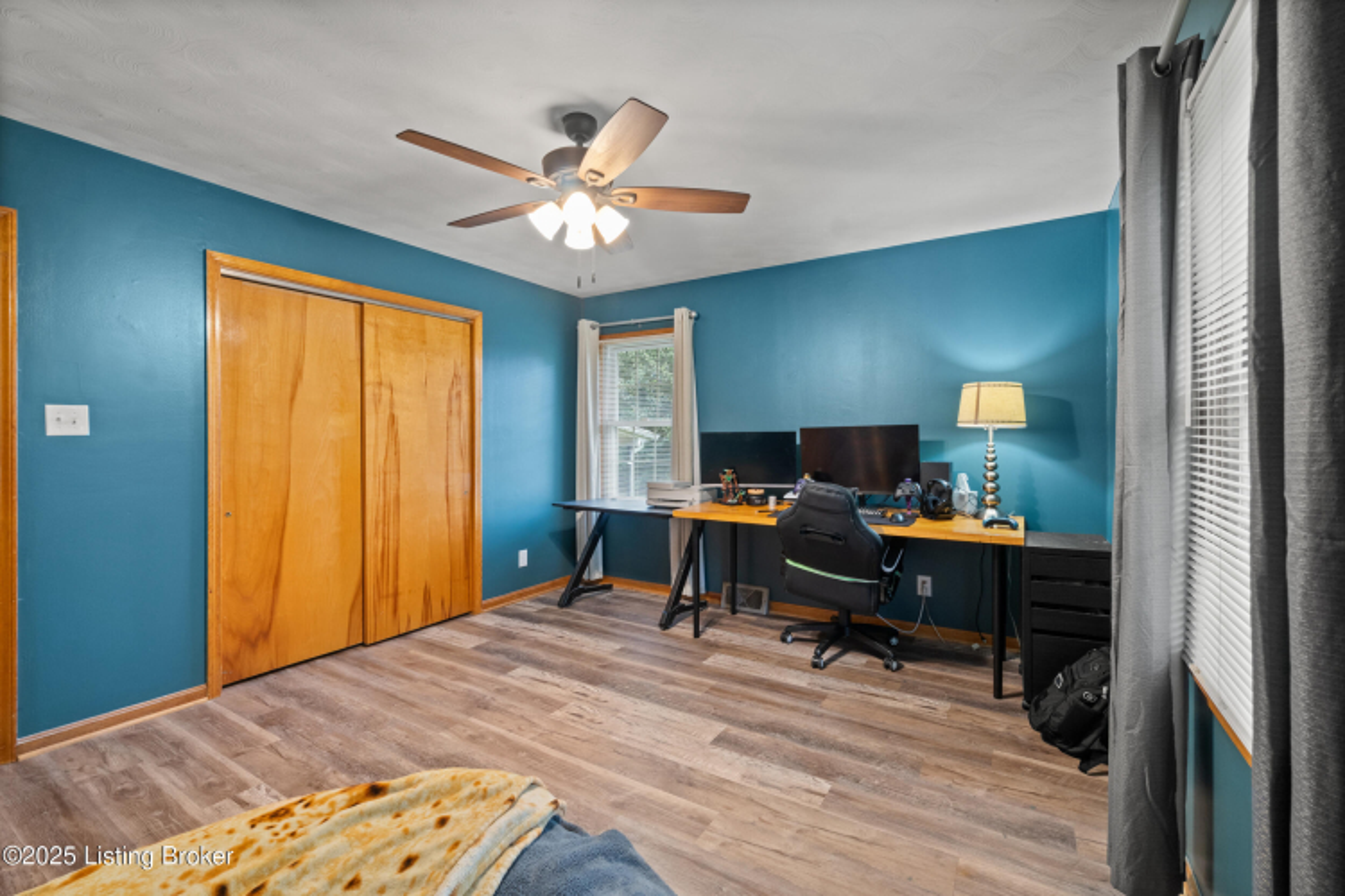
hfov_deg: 100.4
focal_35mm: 15
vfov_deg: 77.3
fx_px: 560
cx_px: 672
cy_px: 448
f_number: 10
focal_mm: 10
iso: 400
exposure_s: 2
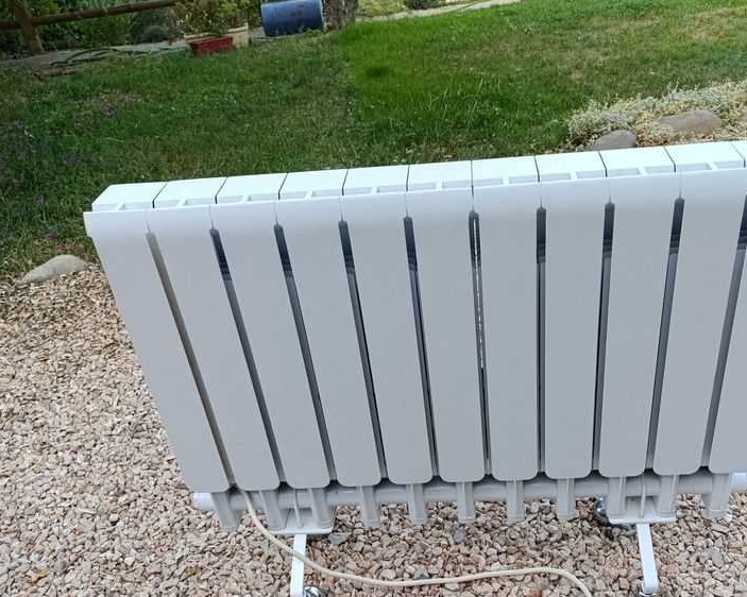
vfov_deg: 45.7
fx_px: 707
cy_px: 332
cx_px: 427
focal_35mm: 32
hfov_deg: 55.5
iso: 80
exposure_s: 1/100
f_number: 1.6
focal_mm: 6.14
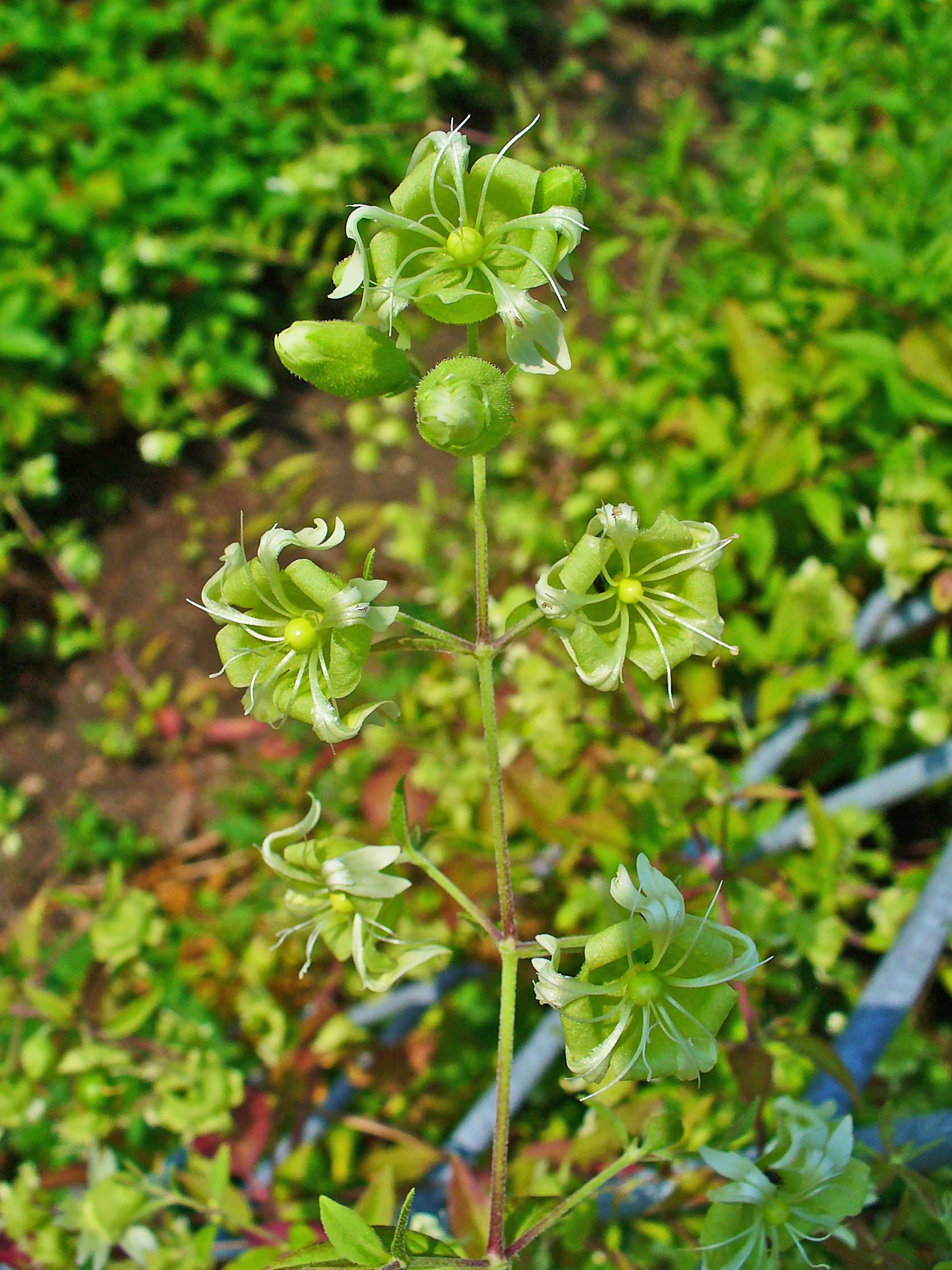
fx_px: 1393
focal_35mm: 38
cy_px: 626
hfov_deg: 37.7
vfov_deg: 49.0
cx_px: 481
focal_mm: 6.1
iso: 64
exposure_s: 1/640
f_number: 5.6
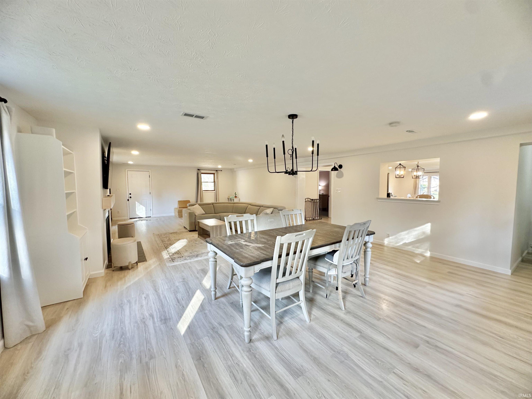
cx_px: 266
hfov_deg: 102.1
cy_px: 200
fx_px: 215
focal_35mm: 14
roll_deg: -0.1
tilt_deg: -4.7
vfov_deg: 85.7
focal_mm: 2.22
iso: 200
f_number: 2.2
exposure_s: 1/120
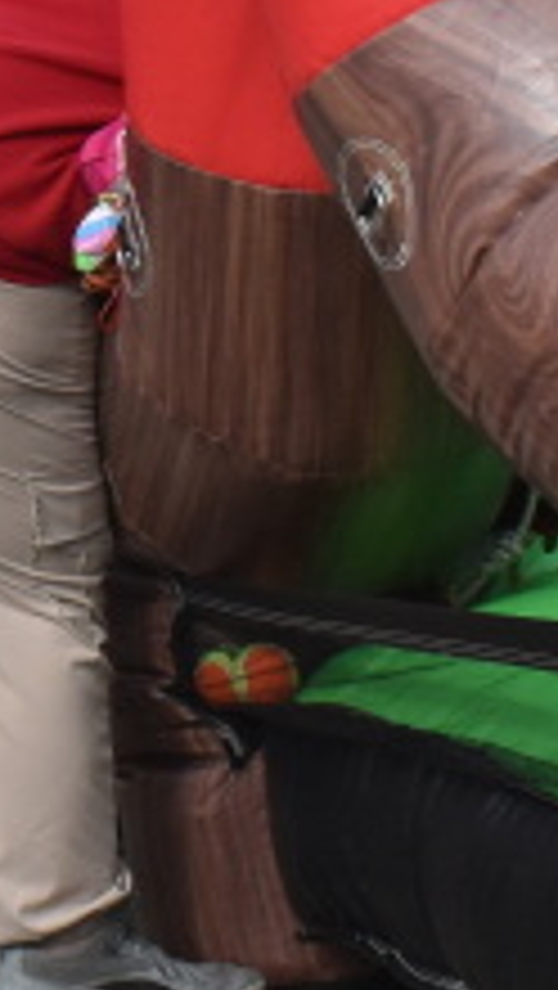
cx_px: -670
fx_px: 6090
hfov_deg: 5.1
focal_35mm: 232
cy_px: 63
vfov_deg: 9.2
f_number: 7.1
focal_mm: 27
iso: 400
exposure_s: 1/1600
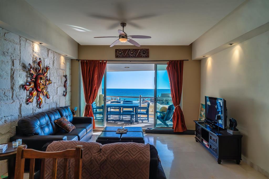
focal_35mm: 20
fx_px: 149
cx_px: 134
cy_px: 90
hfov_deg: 84.0
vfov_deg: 61.9
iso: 320
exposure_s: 1/1500
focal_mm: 20
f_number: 9.5
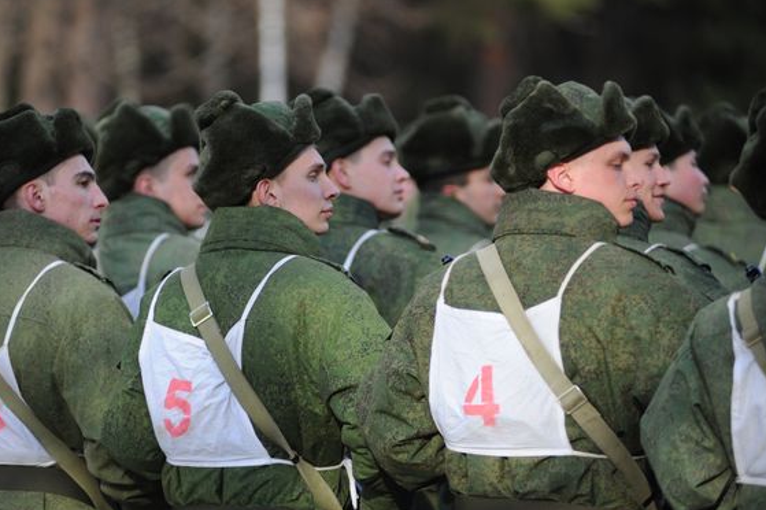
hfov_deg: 10.6
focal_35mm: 194
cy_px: 263
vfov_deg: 7.1
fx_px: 4125
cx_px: 295
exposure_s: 1/2500
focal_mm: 155
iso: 800
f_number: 2.8
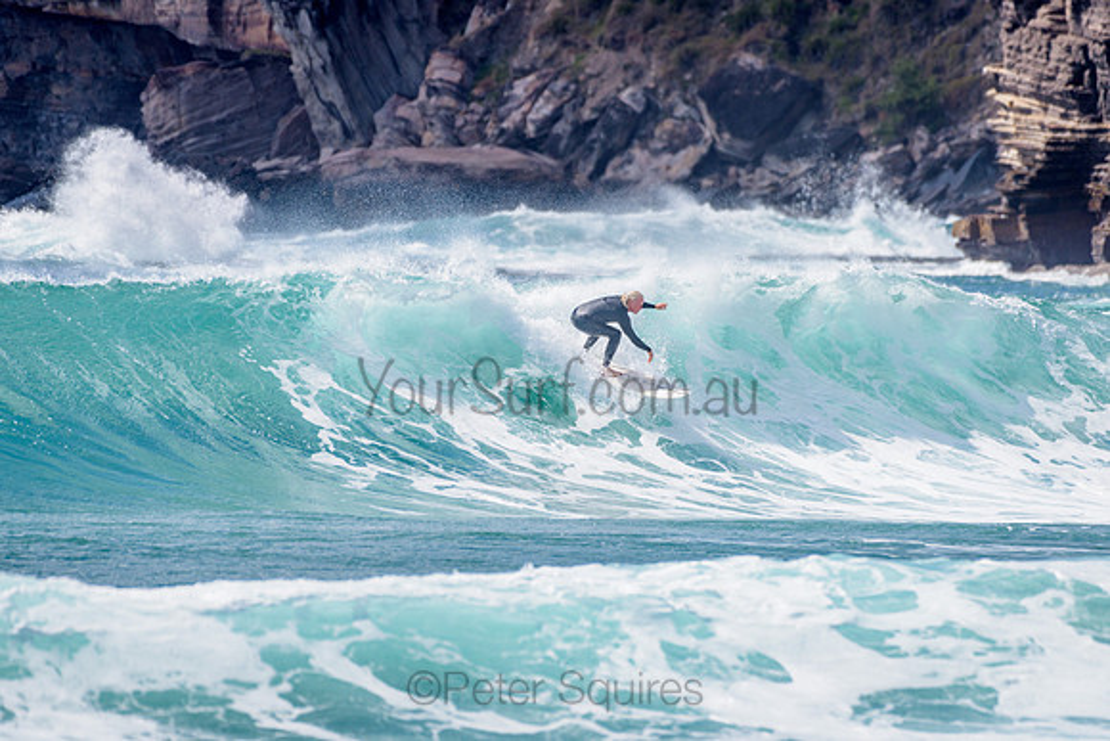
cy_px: 350
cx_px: 615
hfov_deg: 3.4
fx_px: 18908
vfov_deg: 2.2
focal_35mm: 613
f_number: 5.6
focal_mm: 500
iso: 125
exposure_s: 1/2000
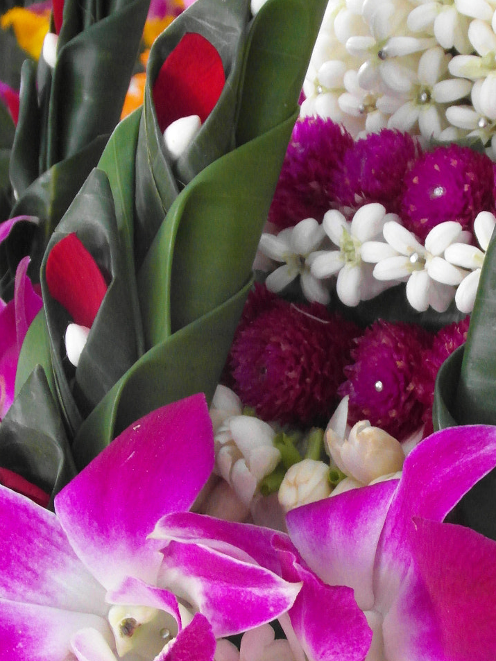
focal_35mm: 89
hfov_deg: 16.5
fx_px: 1700
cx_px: 343
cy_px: 363
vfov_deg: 22.0
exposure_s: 1/30
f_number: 3.8
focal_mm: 8.7
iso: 800
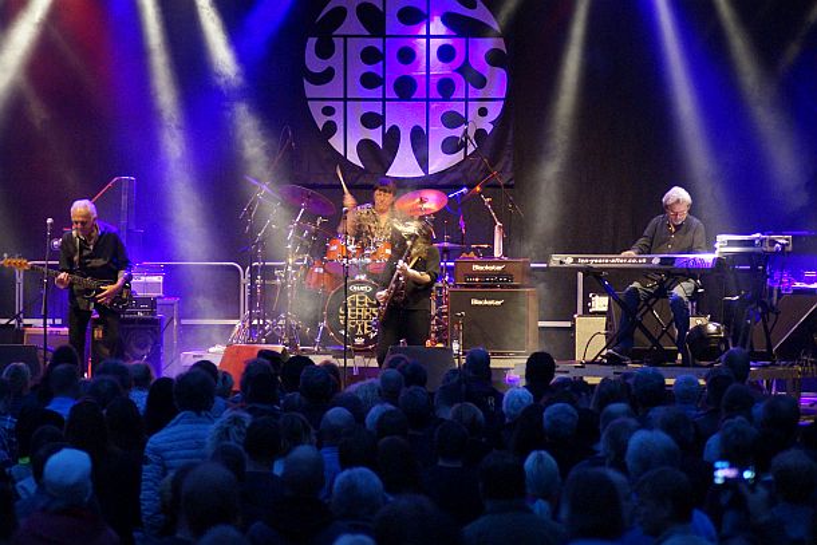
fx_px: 4426
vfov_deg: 7.0
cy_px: 272
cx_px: 408
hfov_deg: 10.5
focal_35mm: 195
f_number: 4
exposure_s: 1/30
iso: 3200
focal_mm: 130
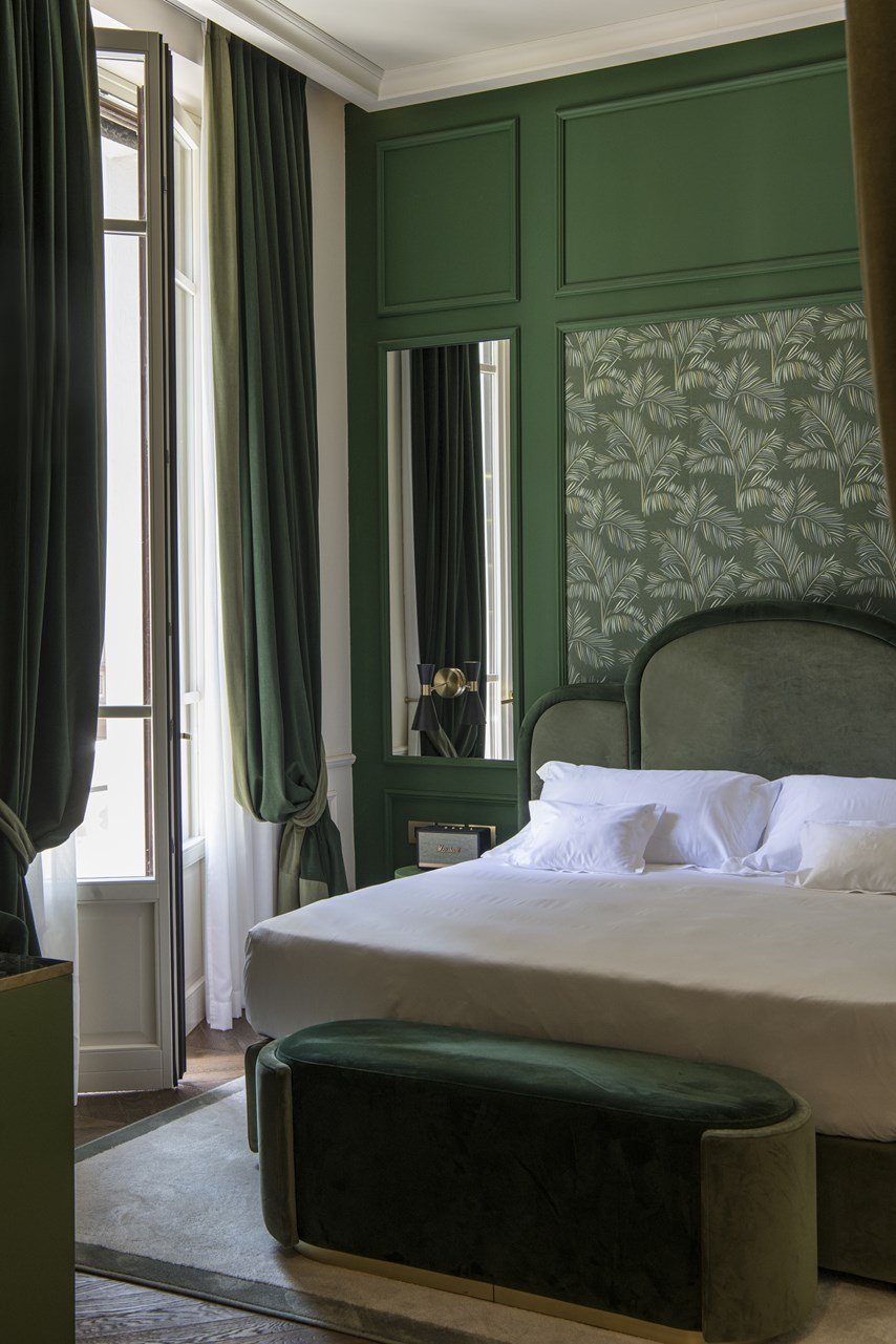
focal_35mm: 40
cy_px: 672
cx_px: 448
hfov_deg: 33.4
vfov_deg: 48.5
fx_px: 1493
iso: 400
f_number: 13
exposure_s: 1/6
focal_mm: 40
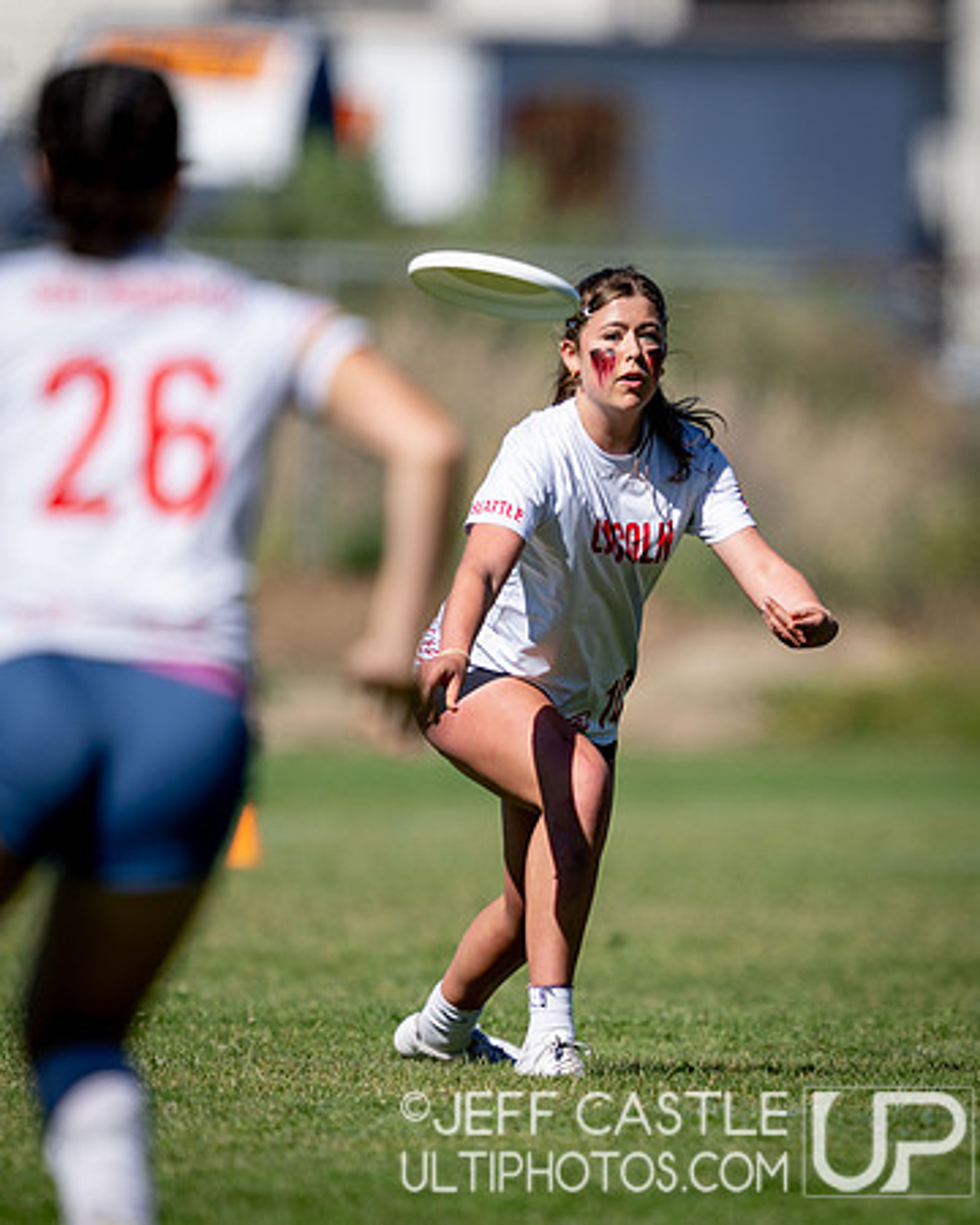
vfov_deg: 1.9
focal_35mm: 995
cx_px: 836
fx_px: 36082
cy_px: 406
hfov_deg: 1.6
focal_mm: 400
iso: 64
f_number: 2.8
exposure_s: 1/2000
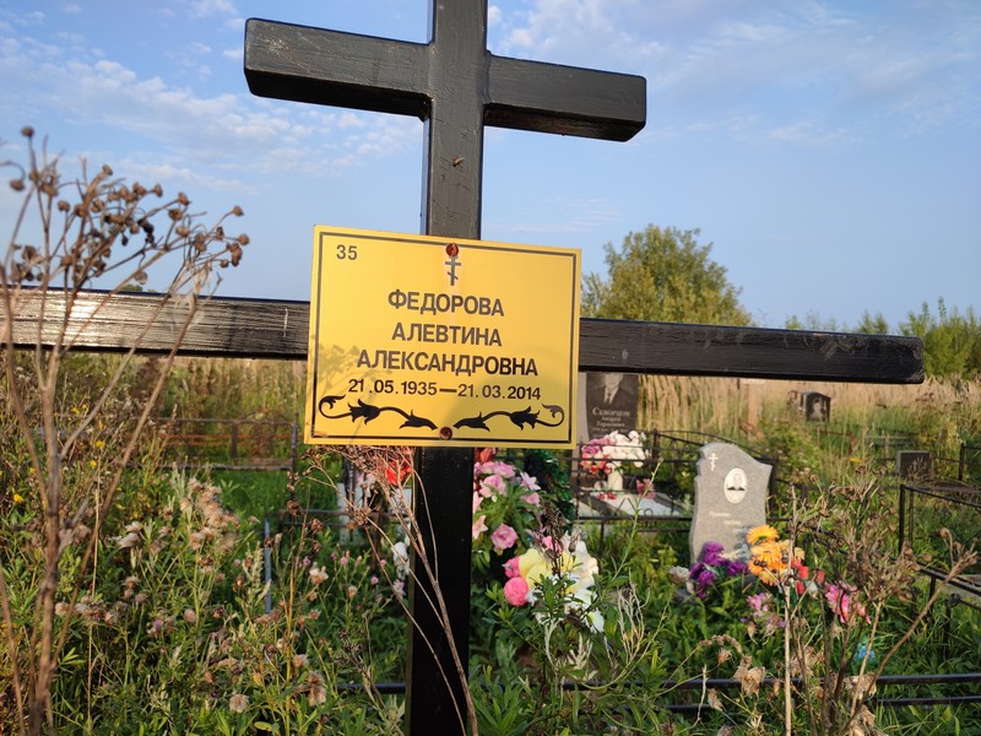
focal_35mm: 25
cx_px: 490
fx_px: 708
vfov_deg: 54.9
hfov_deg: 69.4
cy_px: 368
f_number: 1.9
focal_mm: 6.04
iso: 50
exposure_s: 1/253
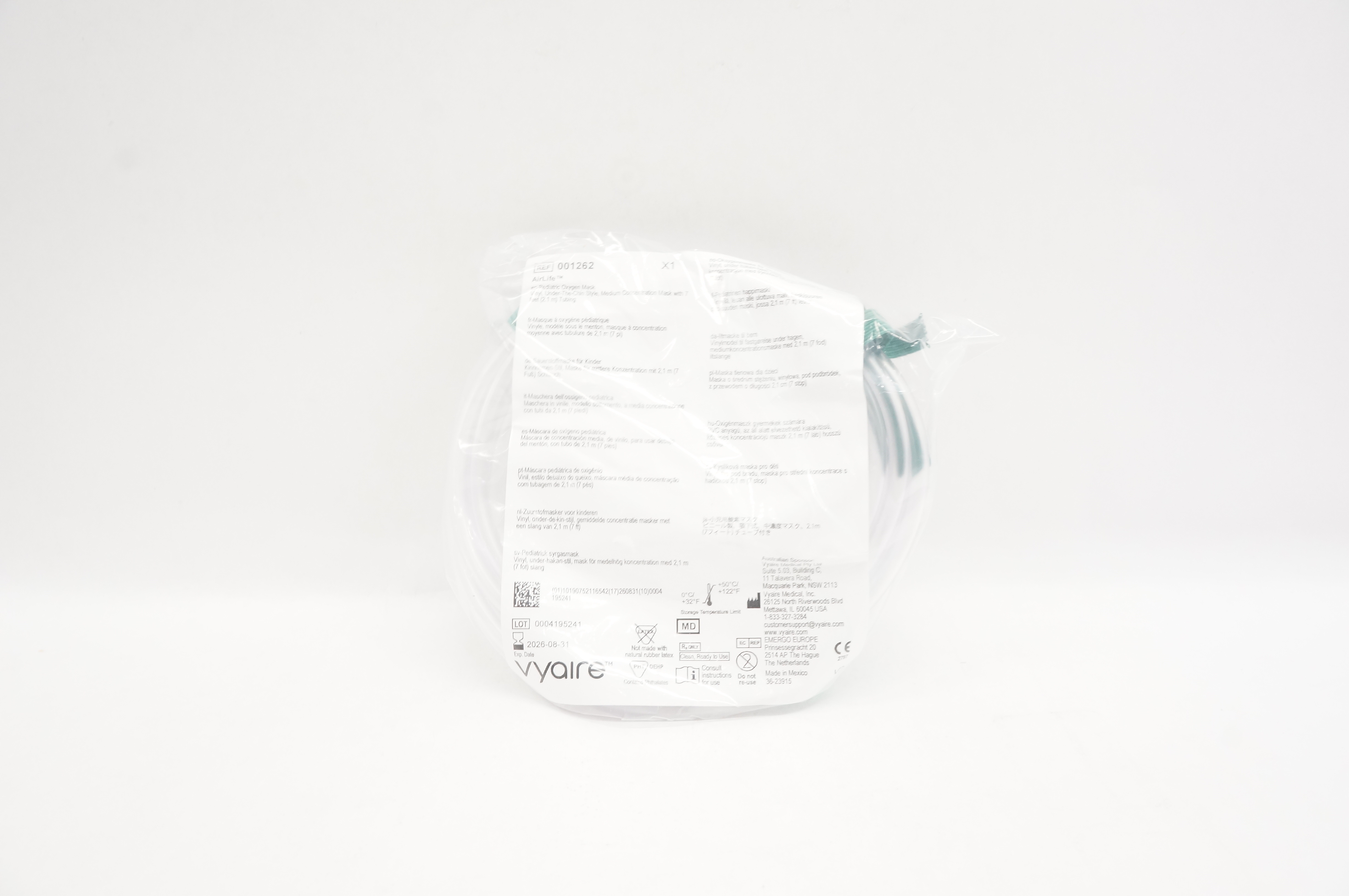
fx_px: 1011
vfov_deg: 47.8
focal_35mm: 27
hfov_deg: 67.4
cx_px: 674
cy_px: 448
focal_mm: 18
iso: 800
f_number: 9
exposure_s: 1/40
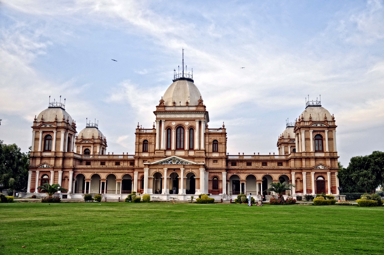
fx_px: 383
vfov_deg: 36.8
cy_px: 128
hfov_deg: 53.2
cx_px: 192
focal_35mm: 36
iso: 200
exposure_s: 1/125
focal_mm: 24
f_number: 4
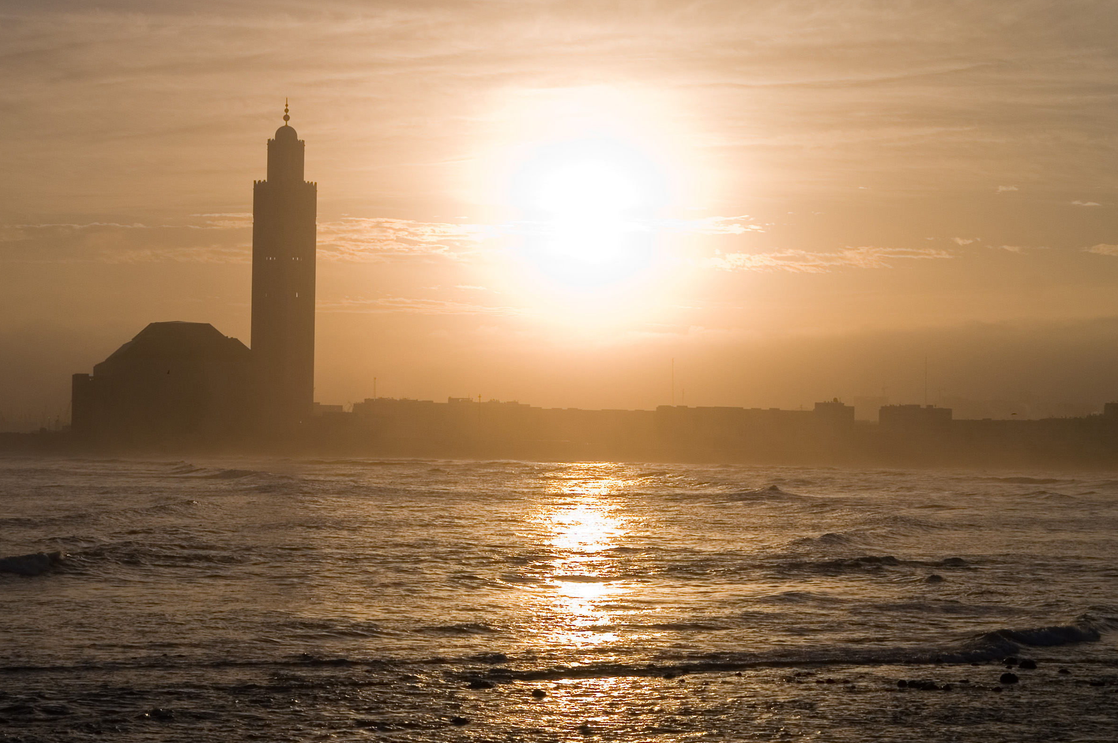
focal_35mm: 95
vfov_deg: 14.4
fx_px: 2948
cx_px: 487
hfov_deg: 21.5
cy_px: 298
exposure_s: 1/1250
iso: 80
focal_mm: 50
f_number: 10
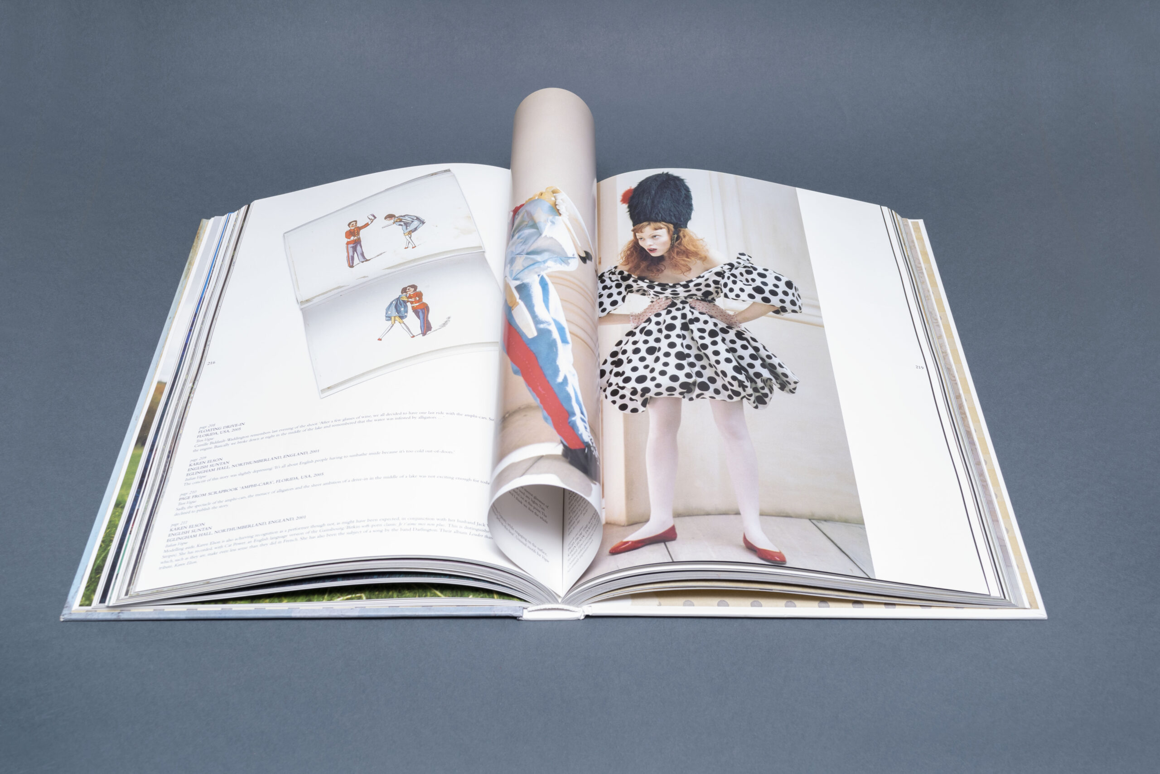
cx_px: 580
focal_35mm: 36
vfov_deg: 36.9
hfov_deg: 53.1
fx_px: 1160
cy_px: 387
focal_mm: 24
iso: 200
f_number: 8
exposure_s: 1/125
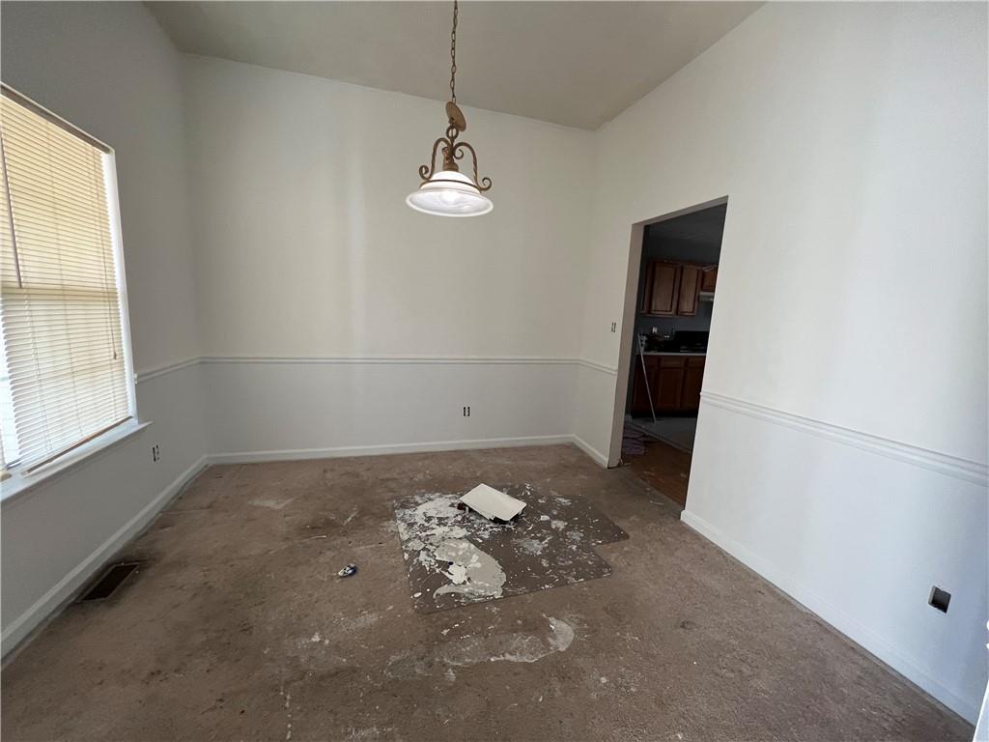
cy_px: 371
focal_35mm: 13
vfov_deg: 89.9
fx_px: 371
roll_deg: -3.0
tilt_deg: -9.2
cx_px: 494
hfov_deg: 106.2
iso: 160
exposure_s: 1/99
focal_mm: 1.57
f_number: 1.8
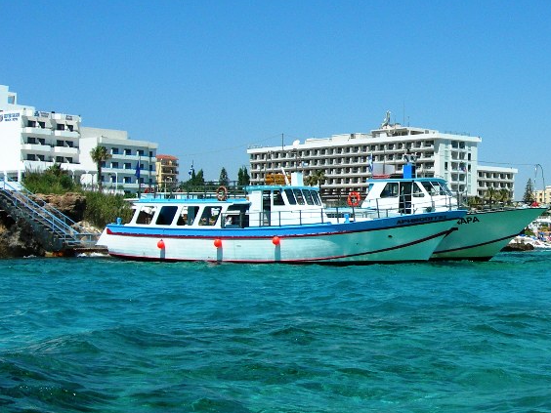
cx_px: 452
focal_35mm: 69
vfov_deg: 21.3
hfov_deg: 27.5
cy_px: 193
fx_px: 1098
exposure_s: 1/1200
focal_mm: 7.8
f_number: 4.8
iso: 50
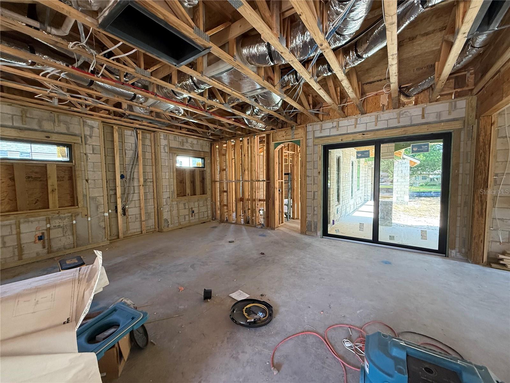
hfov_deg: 102.1
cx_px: 255
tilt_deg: -2.5
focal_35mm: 14
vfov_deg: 85.7
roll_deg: +0.3
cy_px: 192
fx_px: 206
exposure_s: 1/92
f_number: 2.2
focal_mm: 2.22
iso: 320
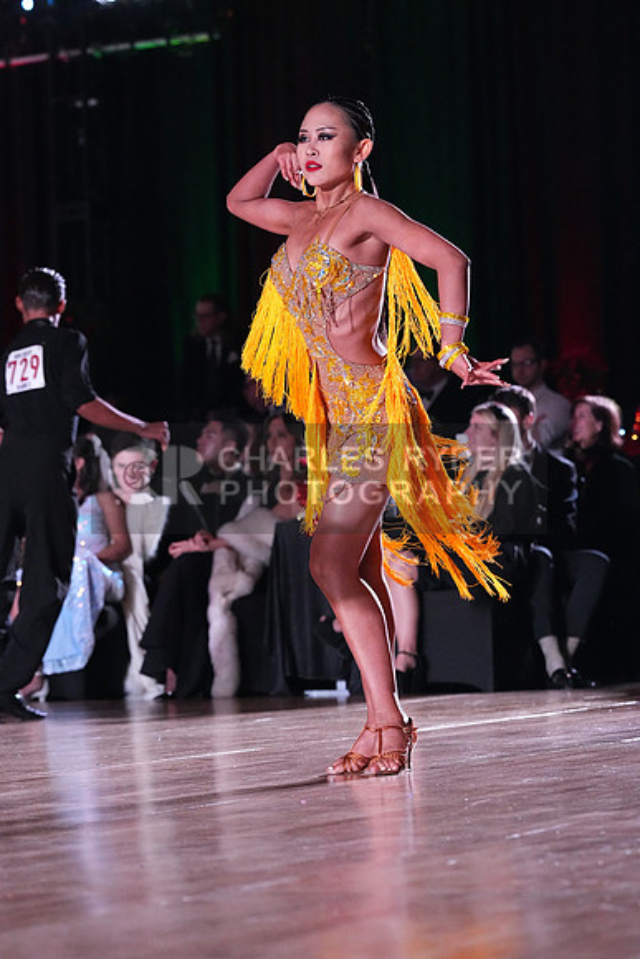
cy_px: 480
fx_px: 3731
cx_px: 320
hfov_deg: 9.8
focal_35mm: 140
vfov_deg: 14.7
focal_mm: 140
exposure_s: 1/400
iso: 10000
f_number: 5
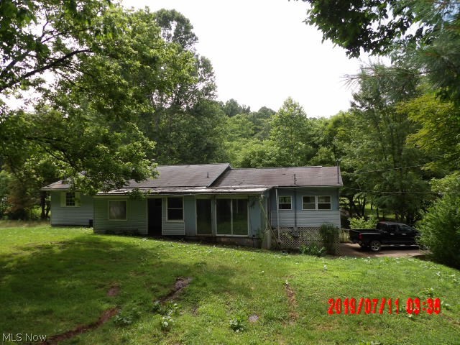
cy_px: 172
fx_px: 319
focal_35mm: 24
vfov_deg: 56.8
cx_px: 230
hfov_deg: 71.6
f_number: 3.2
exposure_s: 1/404
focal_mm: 4.3
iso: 100
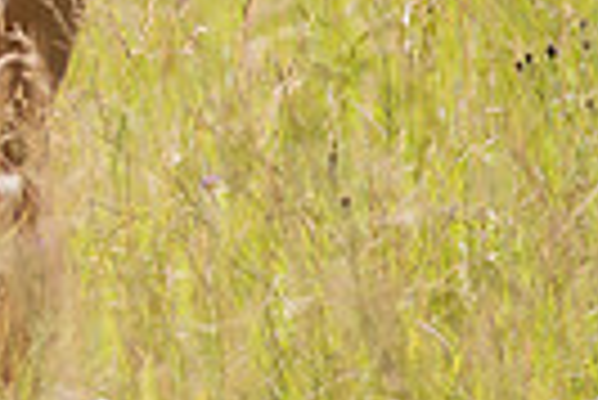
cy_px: -294
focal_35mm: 1304
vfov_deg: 1.1
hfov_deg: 1.6
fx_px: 21684
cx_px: -522
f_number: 5
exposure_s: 1/2500
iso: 500
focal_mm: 300
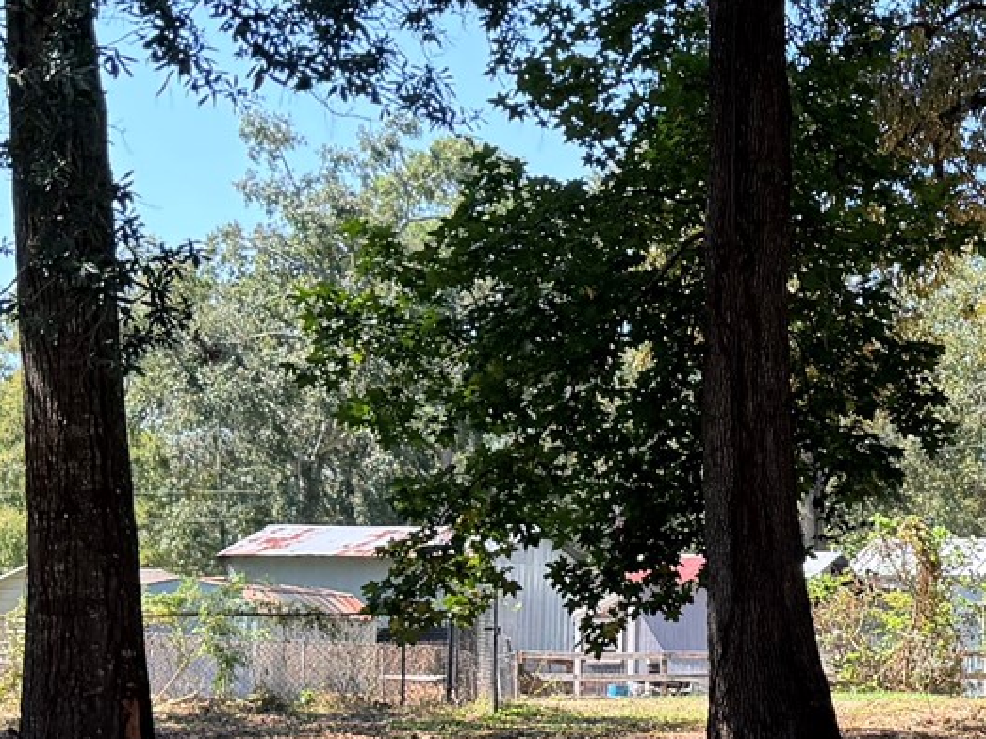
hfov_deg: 19.7
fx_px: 2677
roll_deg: -1.3
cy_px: 550
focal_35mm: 94
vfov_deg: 15.6
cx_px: 1175
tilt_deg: +5.2
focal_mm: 6.76
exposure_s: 1/1018
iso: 100
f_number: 1.78
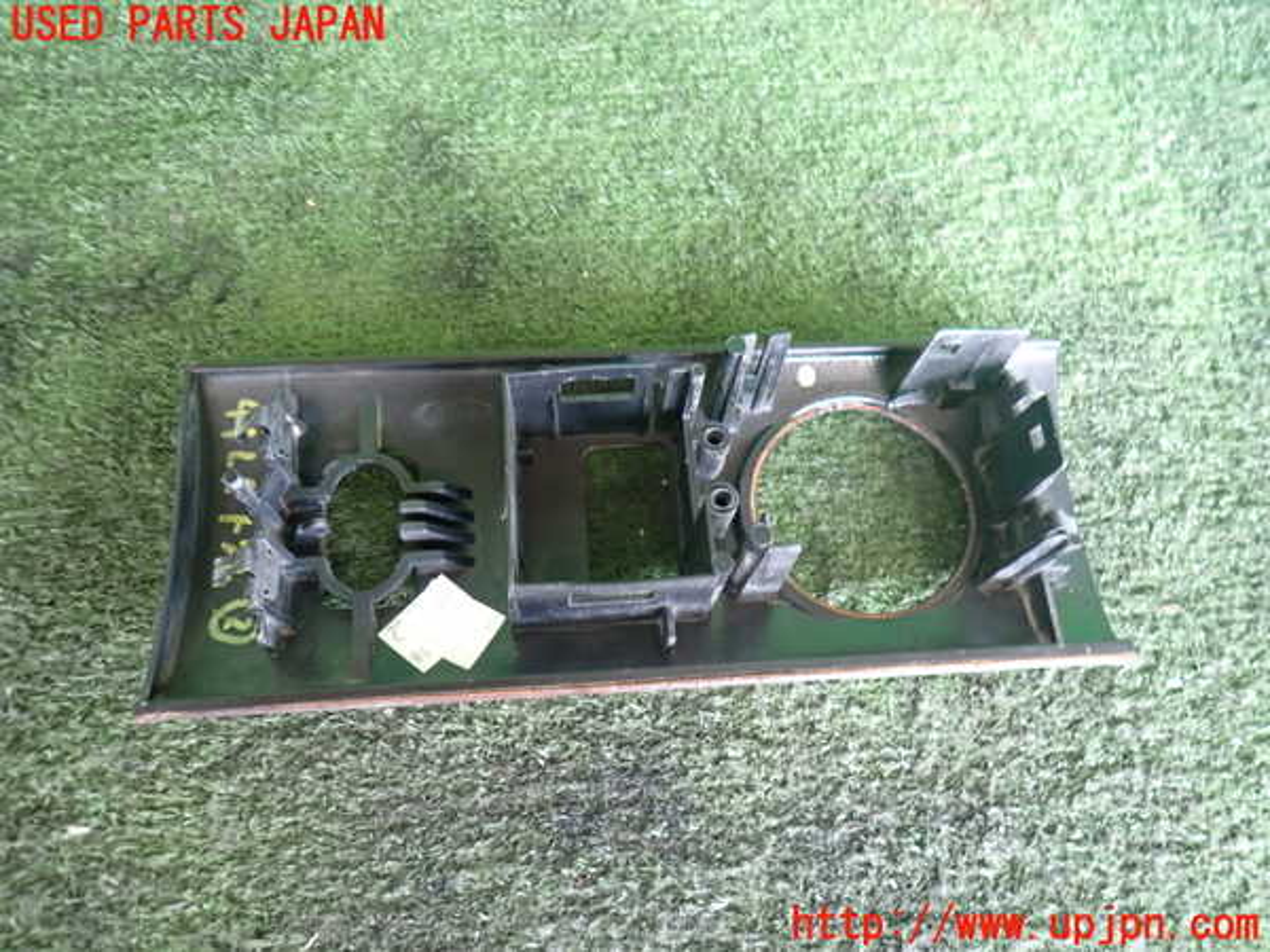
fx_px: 917
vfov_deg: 54.9
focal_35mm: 25
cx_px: 635
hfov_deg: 69.4
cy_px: 476
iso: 500
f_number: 2
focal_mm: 4.5
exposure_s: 1/50
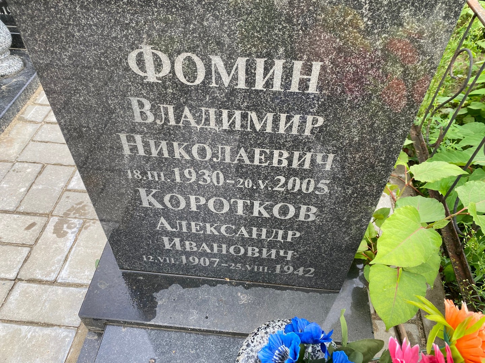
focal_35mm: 26
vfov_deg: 53.1
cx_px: 242
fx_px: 364
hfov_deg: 67.3
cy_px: 182
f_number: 1.8
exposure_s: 1/335
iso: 32
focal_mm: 4.25
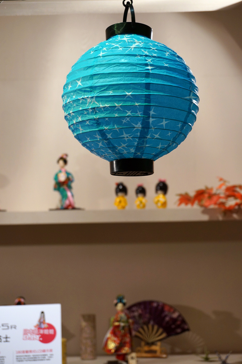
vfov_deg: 31.9
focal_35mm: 63
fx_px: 637
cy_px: 182
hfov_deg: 21.5
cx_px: 121
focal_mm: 42
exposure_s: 1/40
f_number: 5.6
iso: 400
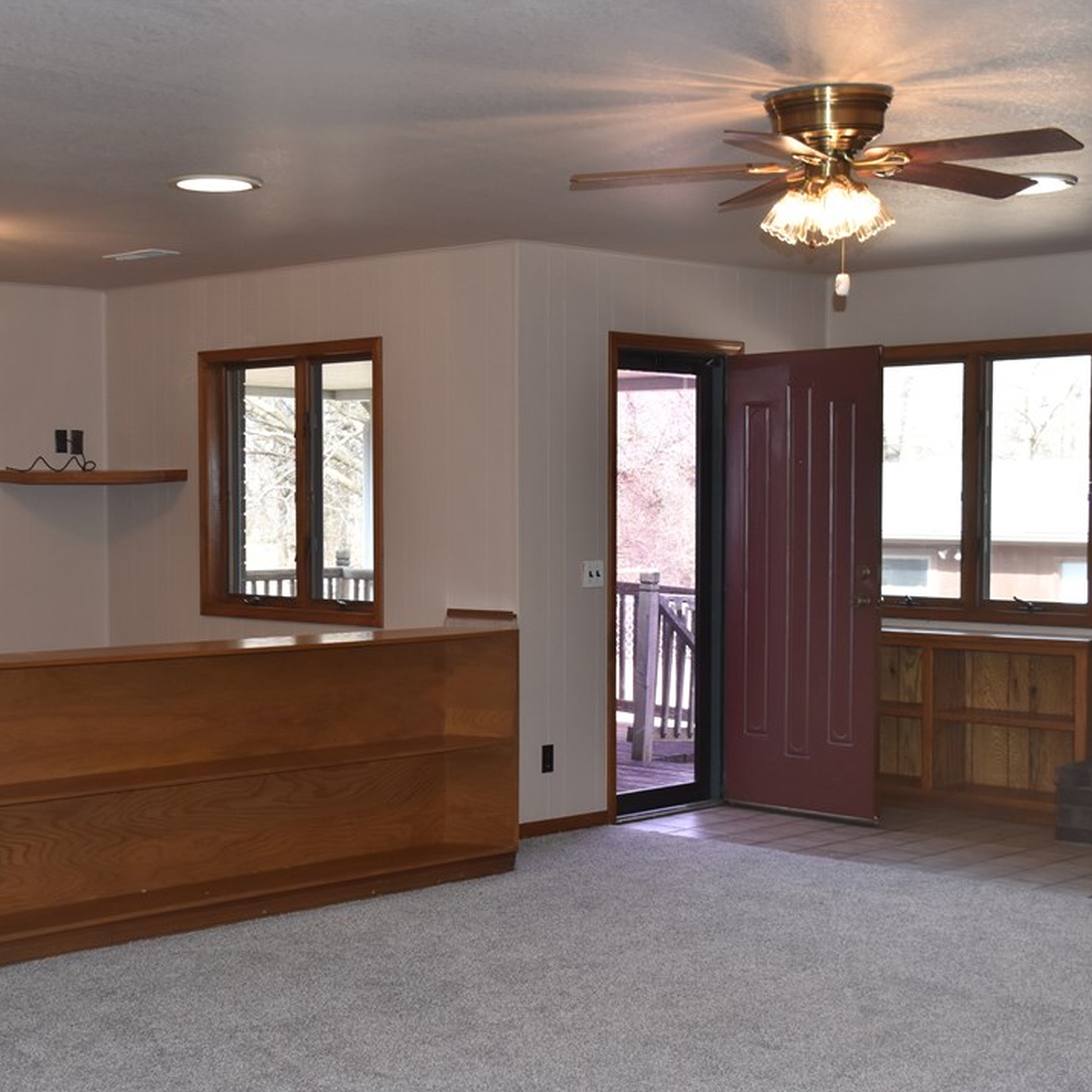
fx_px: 2070
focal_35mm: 58
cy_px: 549
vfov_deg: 29.6
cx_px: 369
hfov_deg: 29.4
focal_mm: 30
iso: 640
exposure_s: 1/125
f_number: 5.6
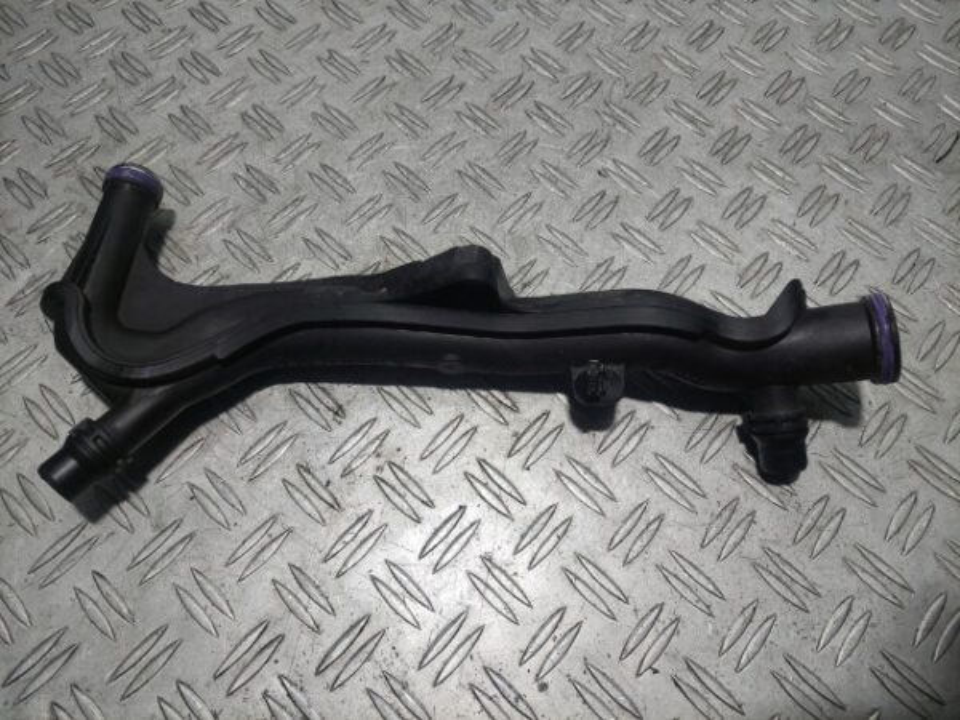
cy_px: 360
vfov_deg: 54.9
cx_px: 480
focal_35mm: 25
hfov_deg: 69.4
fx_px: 693
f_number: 1.8
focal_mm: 5.23
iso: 50
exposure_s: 1/100
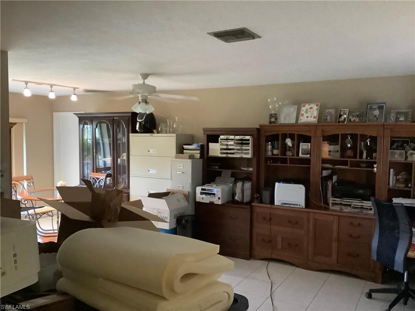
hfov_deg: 58.4
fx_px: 372
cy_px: 156
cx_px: 208
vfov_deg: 45.4
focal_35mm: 31
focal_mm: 3.3
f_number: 2.4
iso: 640
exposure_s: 1/30
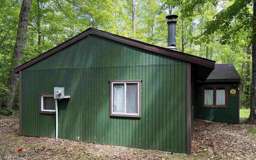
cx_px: 128
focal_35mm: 26
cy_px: 94
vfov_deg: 47.4
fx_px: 181
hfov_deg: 70.4
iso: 100
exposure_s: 1/156
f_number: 1.78
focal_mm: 6.76
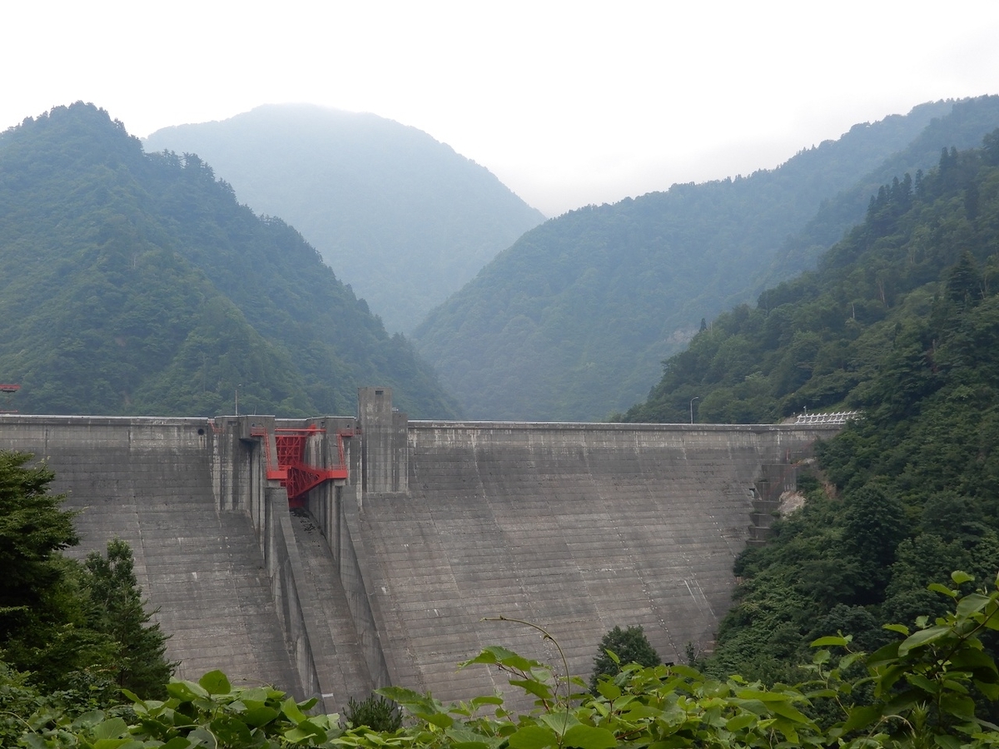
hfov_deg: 44.8
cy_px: 374
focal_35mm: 42
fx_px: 1212
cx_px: 500
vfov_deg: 34.3
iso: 80
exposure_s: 1/100
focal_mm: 7.5
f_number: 5
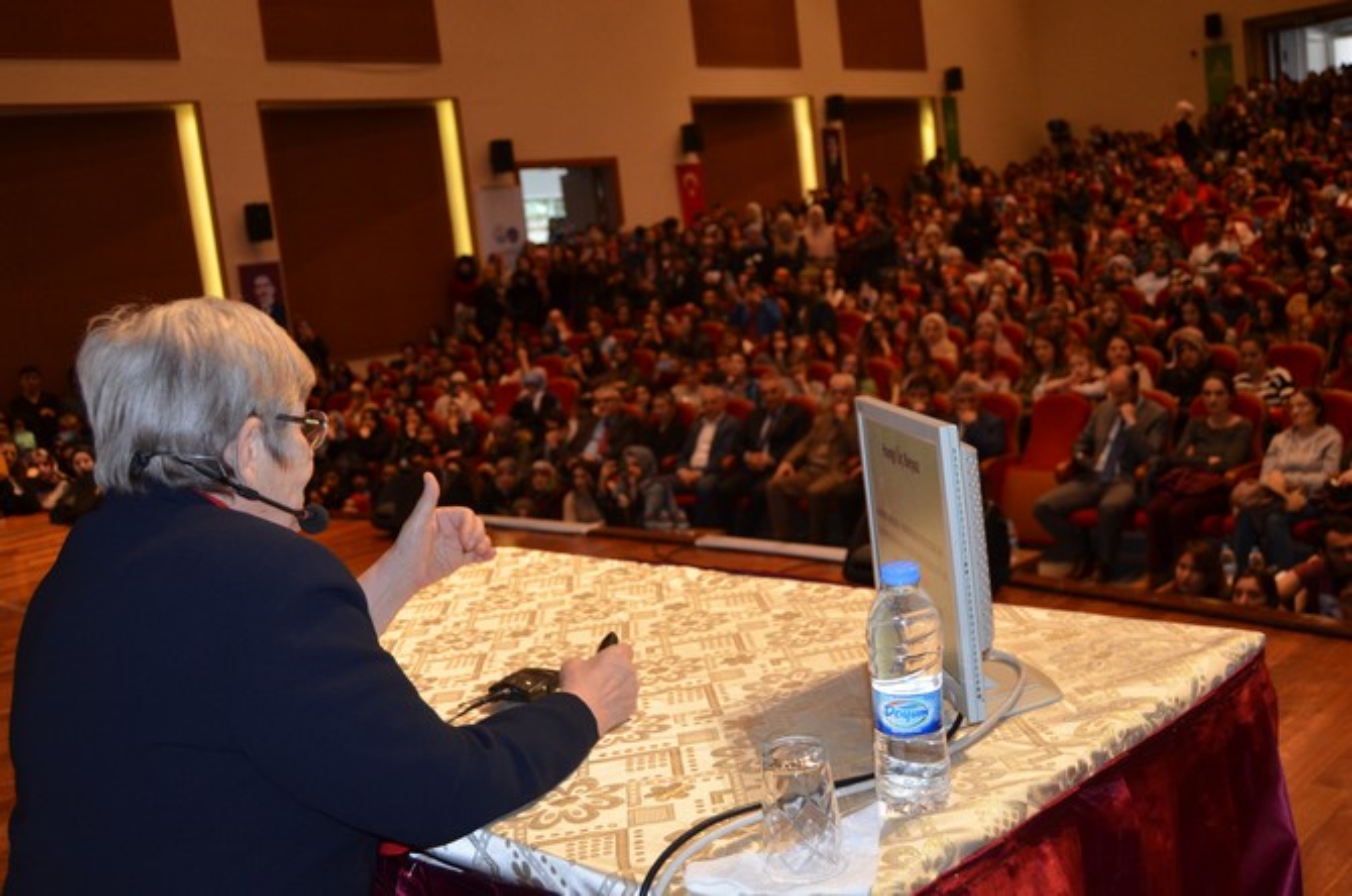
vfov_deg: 36.7
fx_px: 1349
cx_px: 676
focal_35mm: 36
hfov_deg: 53.2
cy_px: 448
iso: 1000
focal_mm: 24
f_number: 3.8
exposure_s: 1/60
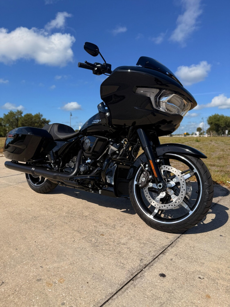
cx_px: 115
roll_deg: -0.9
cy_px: 154
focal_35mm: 24
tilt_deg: -3.7
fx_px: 213
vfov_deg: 71.6
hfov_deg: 56.8
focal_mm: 6.76
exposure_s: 1/6173
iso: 80
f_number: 1.78
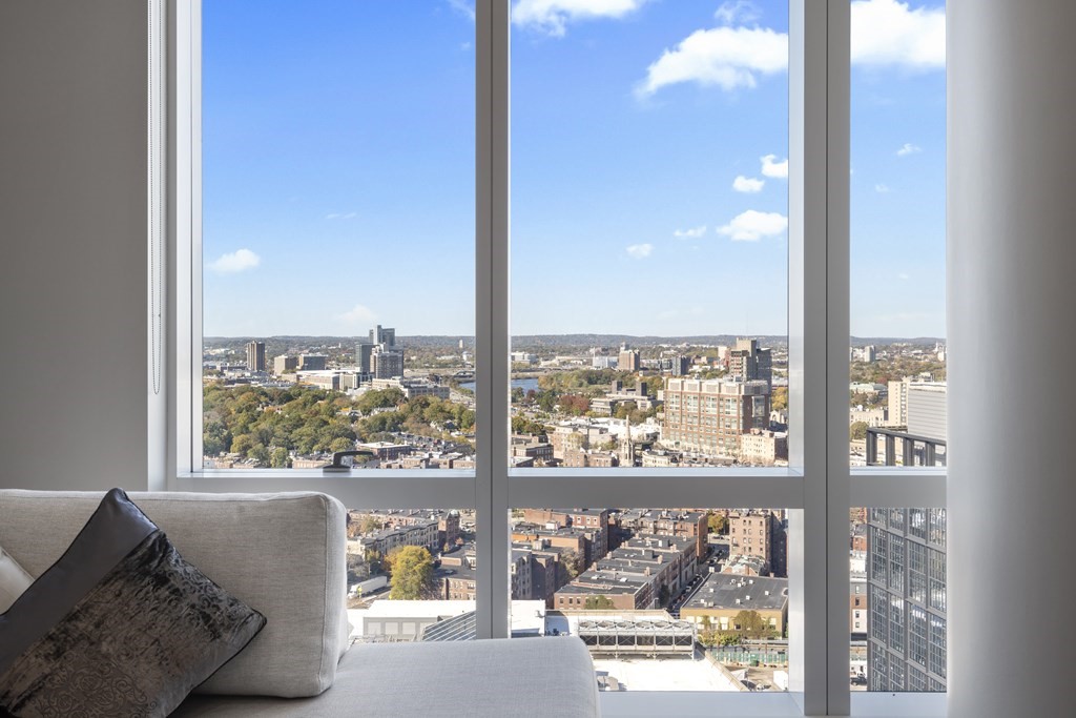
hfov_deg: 60.3
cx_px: 538
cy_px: 359
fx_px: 927
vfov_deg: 42.3
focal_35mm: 31
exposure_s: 1/6
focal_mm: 31
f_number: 11
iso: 320
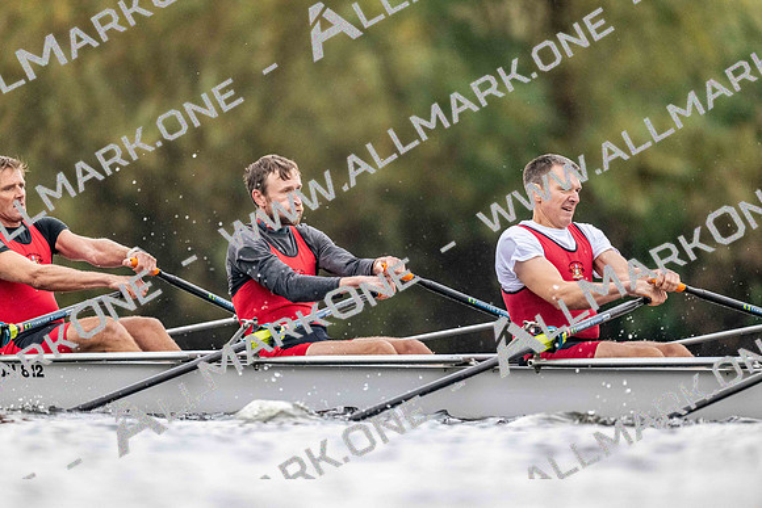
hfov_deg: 3.4
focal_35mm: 600
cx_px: 381
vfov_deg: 2.3
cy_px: 254
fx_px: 12702
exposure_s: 1/2500
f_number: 4
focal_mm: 600
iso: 5000
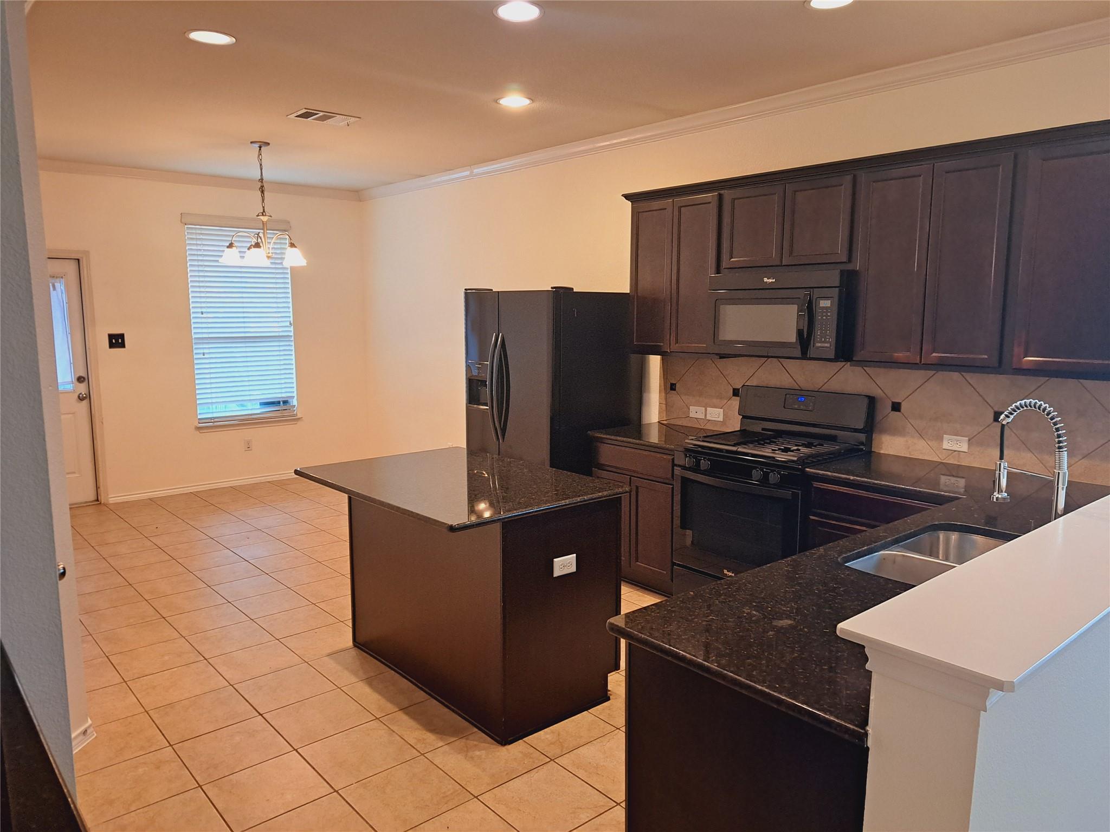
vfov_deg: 56.8
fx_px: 770
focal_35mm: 24
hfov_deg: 71.6
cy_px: 416
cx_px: 555
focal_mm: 5.23
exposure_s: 1/60
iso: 200
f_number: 1.8
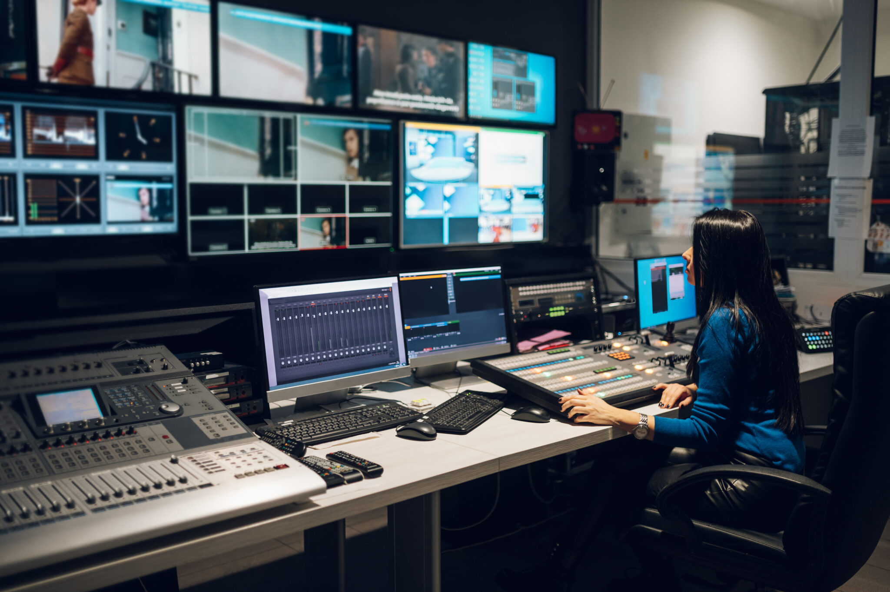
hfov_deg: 54.5
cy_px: 296
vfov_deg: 37.8
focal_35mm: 35
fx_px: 865
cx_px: 445
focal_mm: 35
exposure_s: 1/80
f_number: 1.4
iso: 400
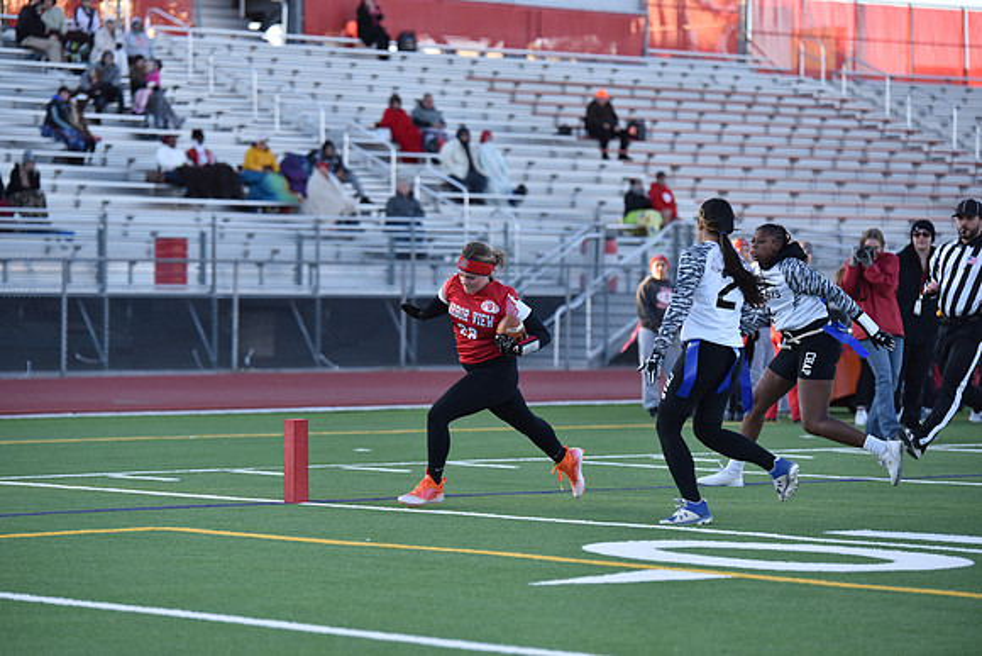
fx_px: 3683
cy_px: 328
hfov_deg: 15.2
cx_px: 491
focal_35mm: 135
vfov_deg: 10.2
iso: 800
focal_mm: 135
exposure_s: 1/1250
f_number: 2.8
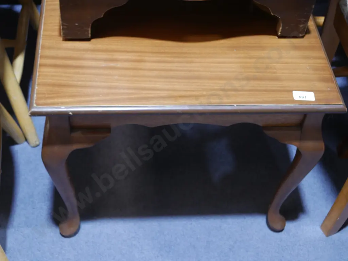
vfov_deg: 26.1
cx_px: 174
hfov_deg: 34.3
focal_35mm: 56
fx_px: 563
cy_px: 130
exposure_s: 1/60
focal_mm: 28
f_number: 5.3
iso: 1250
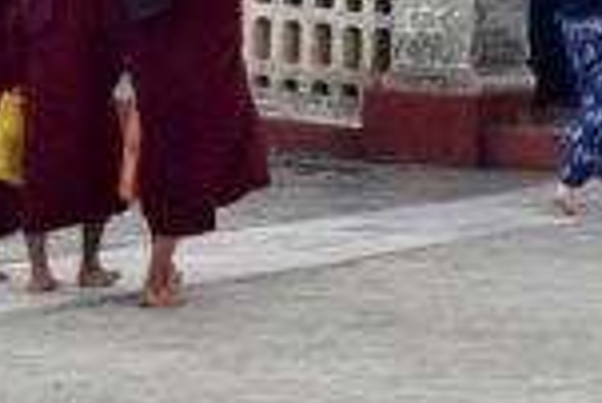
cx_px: 586
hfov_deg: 9.2
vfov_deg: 6.0
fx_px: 3718
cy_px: -437
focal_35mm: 222
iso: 200
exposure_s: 1/320
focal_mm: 35
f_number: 9
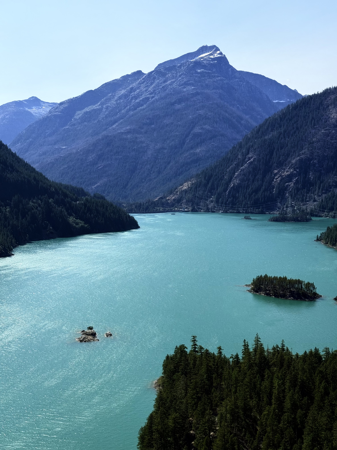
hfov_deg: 30.3
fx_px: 623
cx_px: 168
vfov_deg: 39.7
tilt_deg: -4.4
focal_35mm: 48
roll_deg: +0.4
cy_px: 225
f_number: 1.78
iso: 64
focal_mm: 6.76
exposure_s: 1/4098
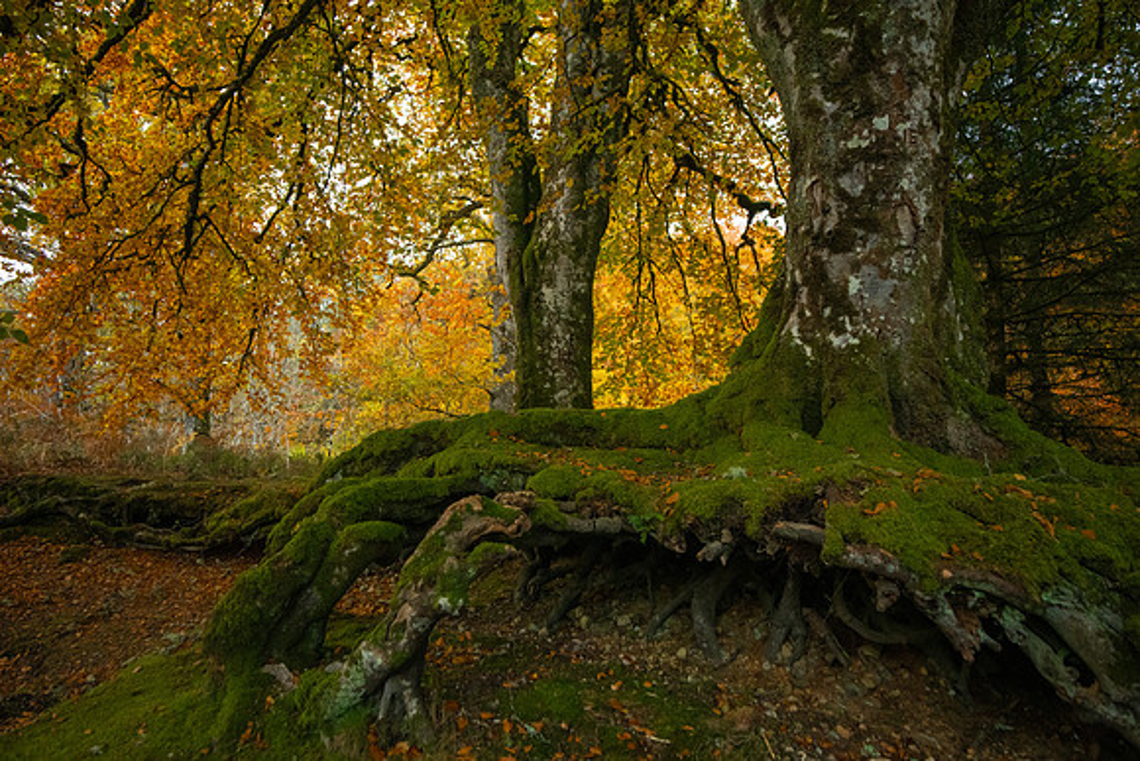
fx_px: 982
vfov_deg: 42.3
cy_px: 380
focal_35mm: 31
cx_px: 570
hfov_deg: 60.3
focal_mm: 31
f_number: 4.5
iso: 3200
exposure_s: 1/100
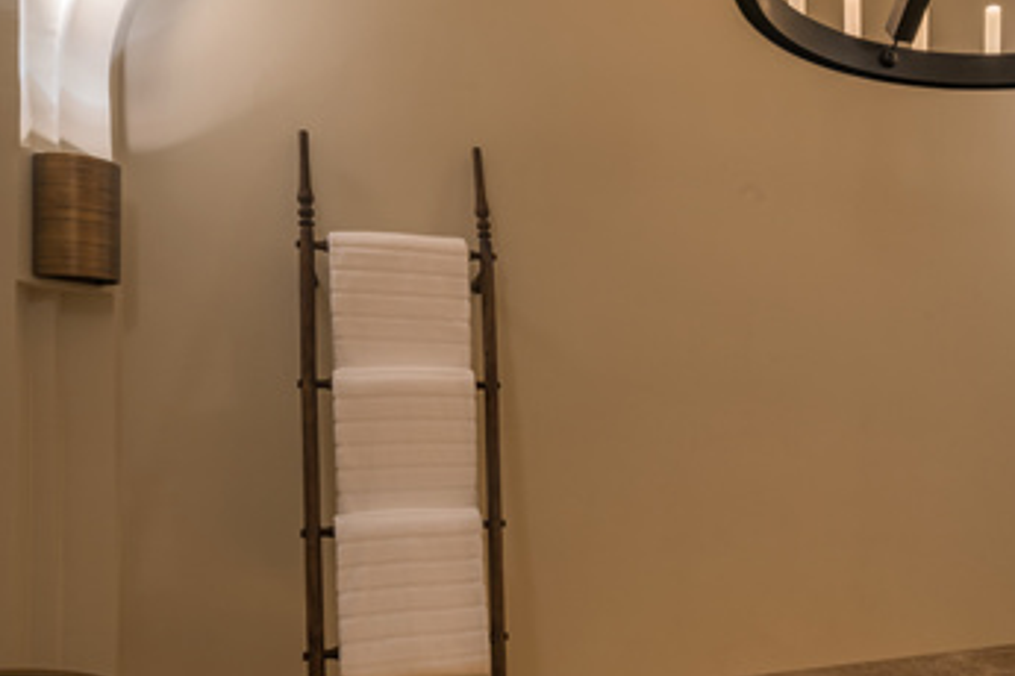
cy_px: 585
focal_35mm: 33
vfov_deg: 37.8
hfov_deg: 53.6
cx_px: 806
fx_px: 930
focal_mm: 19
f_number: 11
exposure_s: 6
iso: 100
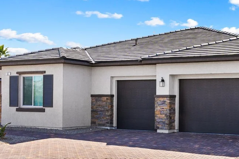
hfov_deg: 30.2
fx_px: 438
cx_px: 168
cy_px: 99
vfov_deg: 20.6
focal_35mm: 66
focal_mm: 28
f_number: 8
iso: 500
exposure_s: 1/8000
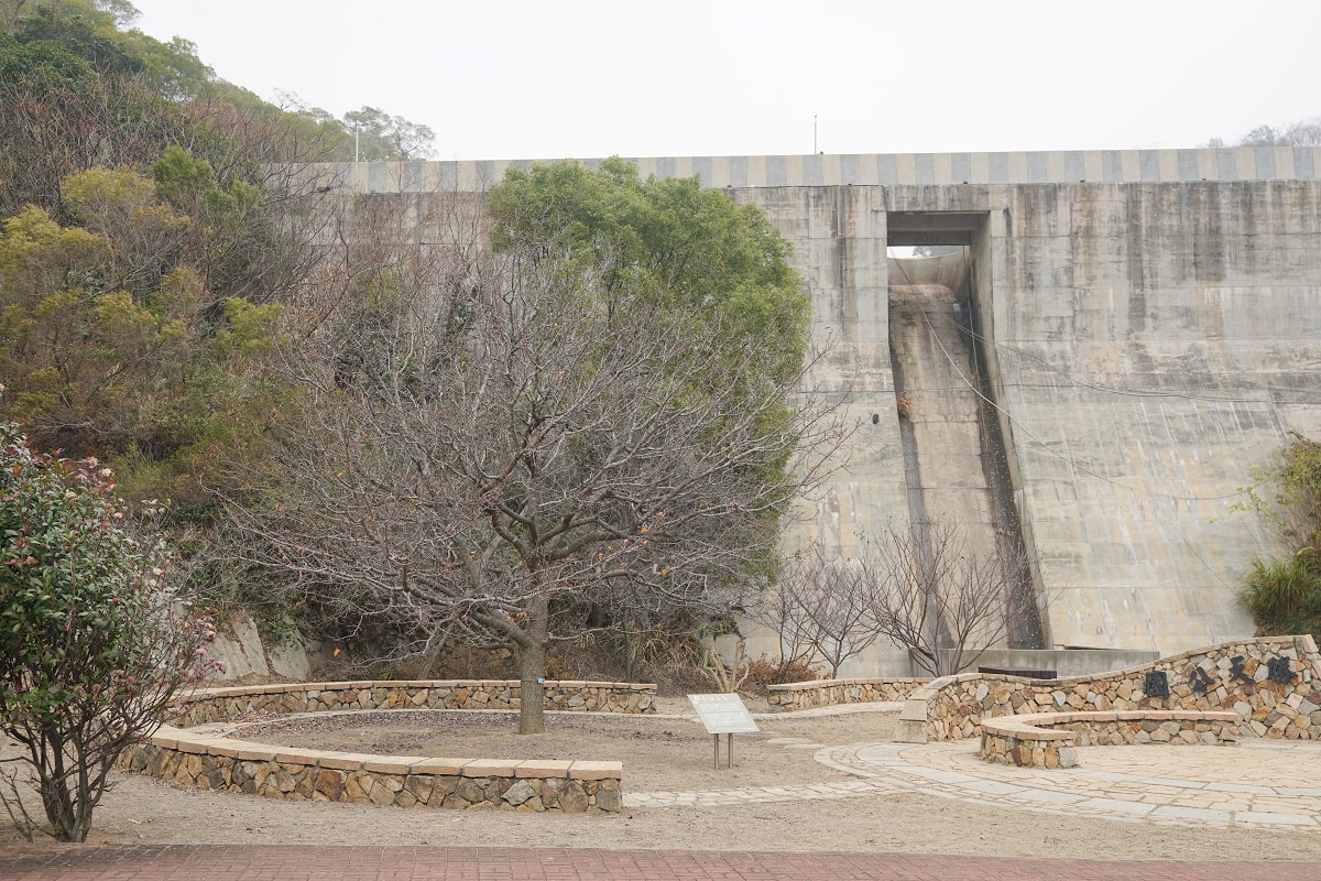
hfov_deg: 51.9
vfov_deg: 35.9
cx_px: 660
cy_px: 440
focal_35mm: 37
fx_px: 1358
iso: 100
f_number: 5
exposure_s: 1/100
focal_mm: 37
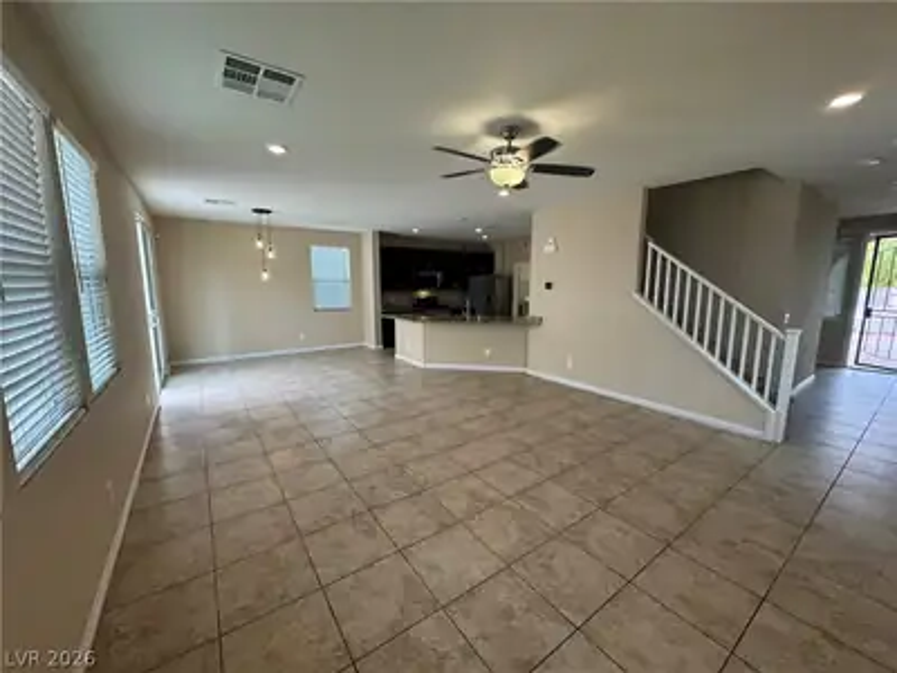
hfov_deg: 102.1
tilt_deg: -10.3
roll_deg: -0.7
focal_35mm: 14
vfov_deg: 85.7
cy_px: 336
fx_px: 363
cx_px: 448
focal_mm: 2.22
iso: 100
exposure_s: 1/120
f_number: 2.2
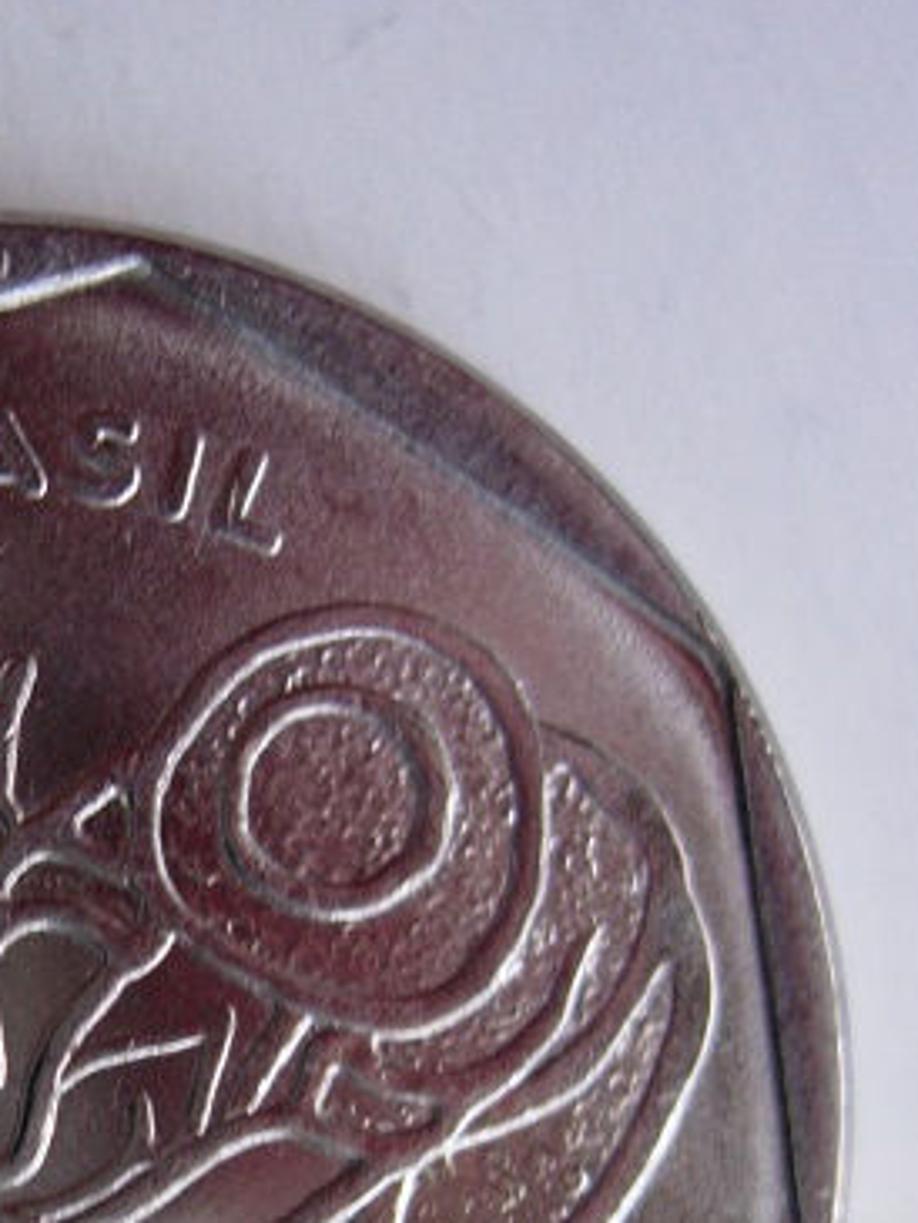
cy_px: 1092
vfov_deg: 21.5
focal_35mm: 89
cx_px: -101
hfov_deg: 16.1
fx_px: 3145
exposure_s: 1/32
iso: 125
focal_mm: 7.8
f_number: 2.8
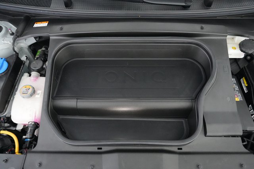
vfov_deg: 53.1
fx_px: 169
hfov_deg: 73.8
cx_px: 127
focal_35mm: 24
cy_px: 84
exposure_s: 1/100
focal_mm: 24
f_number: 2.8
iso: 12800
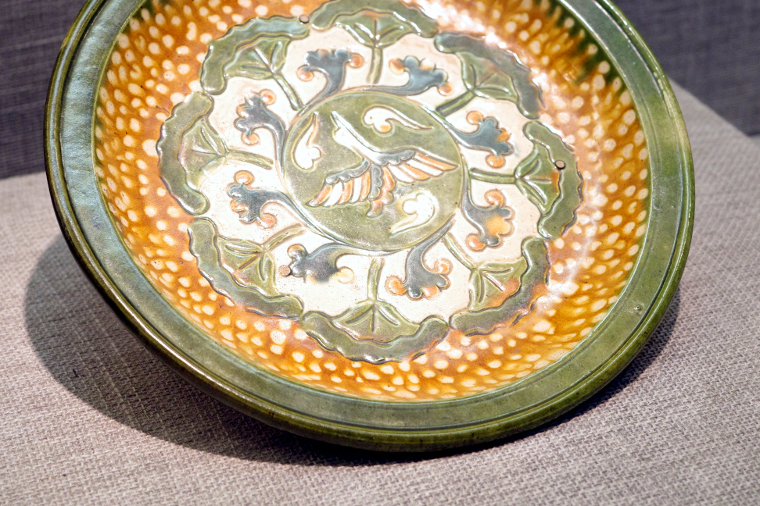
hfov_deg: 25.7
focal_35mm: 79
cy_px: 154
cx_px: 405
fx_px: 1668
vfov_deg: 17.2
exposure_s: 1/40
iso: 800
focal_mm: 26
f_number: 2.8
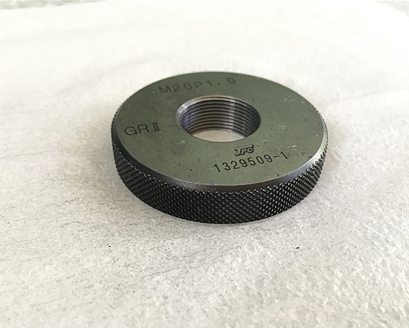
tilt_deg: -42.4
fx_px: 376
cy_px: 168
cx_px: 205
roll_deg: -2.5
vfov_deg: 47.2
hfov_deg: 57.1
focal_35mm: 31
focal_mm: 4.15
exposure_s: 1/30
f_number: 2.2
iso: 80
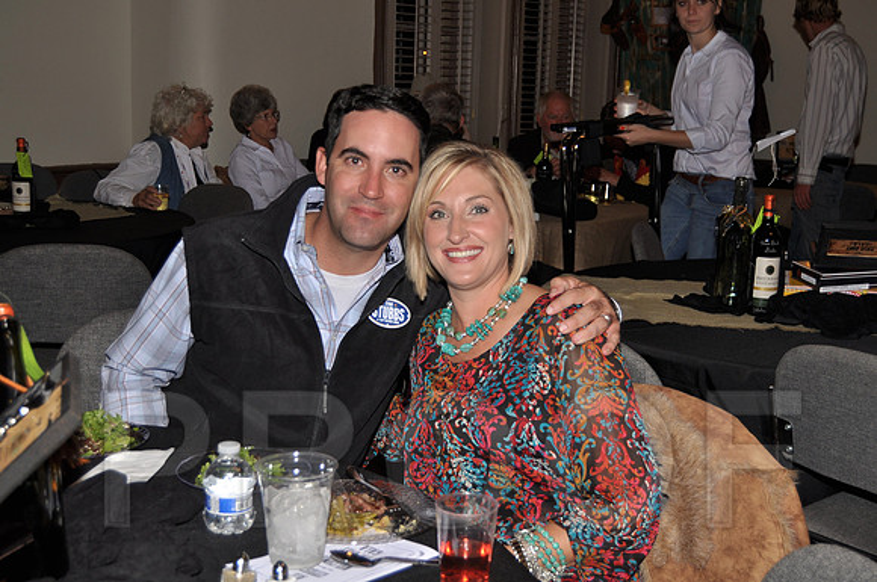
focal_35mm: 48
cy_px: 291
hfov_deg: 41.2
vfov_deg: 28.0
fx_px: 1168
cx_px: 438
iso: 200
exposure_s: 1/60
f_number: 4.5
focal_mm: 32
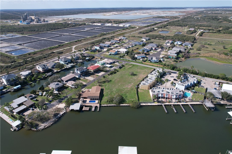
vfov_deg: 57.2
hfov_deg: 78.6
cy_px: 77
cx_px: 116
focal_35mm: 22
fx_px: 142
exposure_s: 1/1600
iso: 110
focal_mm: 8.38
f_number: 2.8
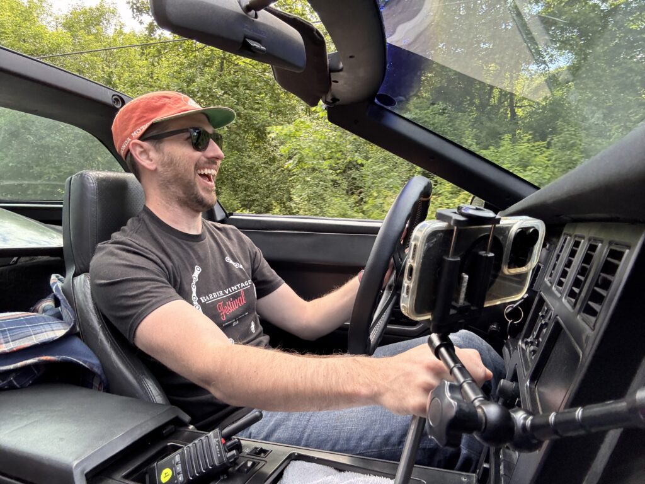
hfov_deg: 73.9
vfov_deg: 58.9
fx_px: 429
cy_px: 242
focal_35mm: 23
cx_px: 322
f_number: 1.9
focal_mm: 2.69
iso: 32
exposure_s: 1/125
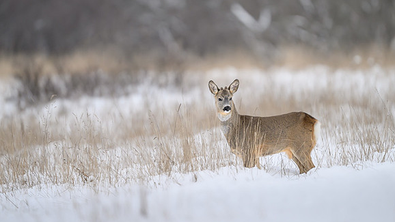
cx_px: 209
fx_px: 6514
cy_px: 89
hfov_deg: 3.5
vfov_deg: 2.0
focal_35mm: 622
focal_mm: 560
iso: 800
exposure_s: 1/2500
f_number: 4
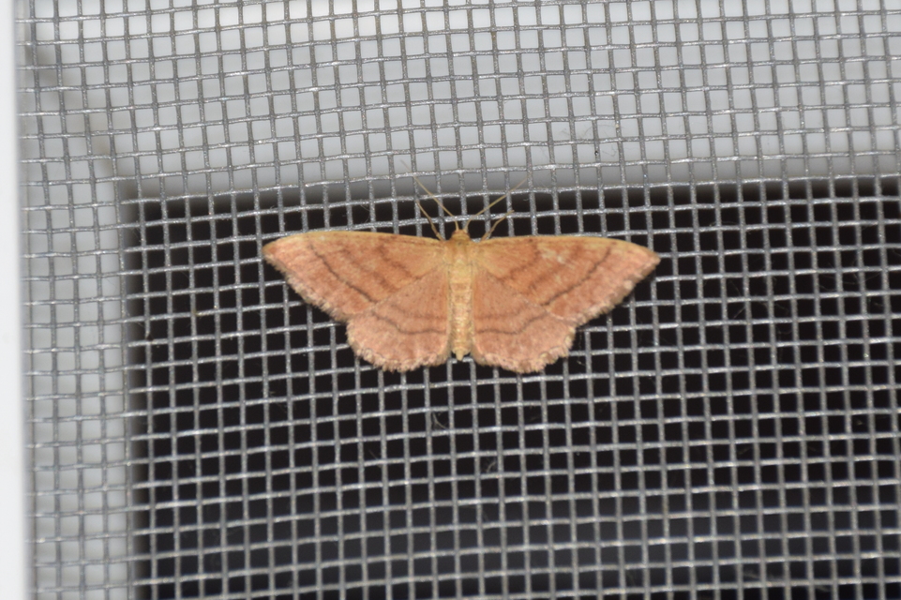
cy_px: 300
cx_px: 450
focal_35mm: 210
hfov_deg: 9.8
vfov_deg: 6.5
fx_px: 5254
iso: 320
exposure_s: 1/60
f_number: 7.1
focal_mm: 140
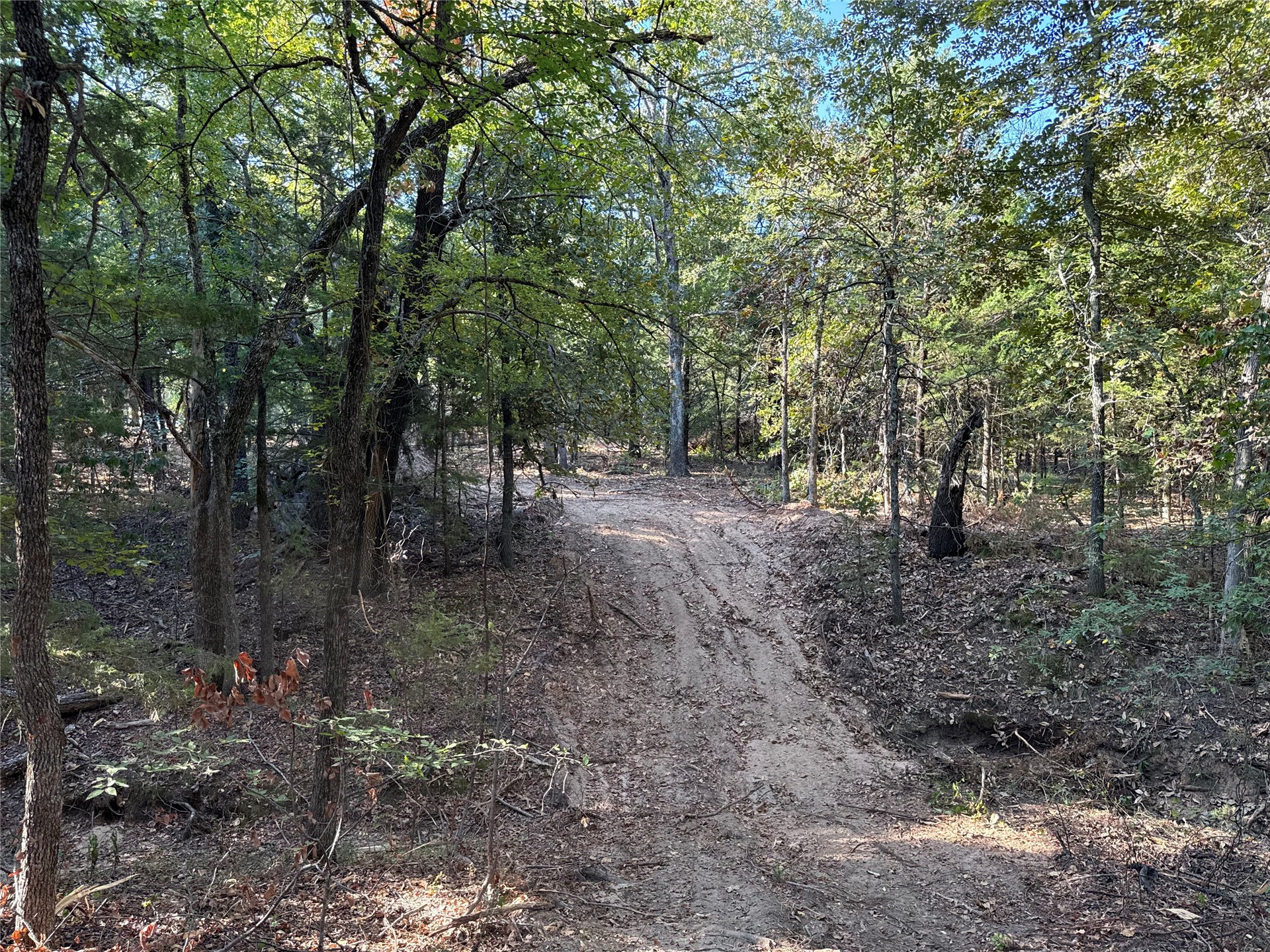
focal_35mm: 24
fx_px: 881
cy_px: 476
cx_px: 635
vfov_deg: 56.8
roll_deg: +1.0
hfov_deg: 71.6
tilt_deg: -1.4
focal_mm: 6.76
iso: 125
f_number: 1.78
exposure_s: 1/199
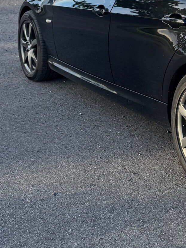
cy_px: -44
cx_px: 259
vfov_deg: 23.6
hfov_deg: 17.8
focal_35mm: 76
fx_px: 544
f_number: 1.78
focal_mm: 6.76
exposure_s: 1/1425
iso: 80
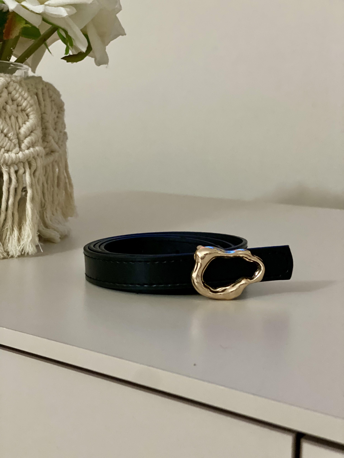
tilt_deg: -8.7
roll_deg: -1.3
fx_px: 689
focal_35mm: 52
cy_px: 229
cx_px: 172
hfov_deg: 28.0
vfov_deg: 36.8
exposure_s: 1/20
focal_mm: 6
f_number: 2
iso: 400
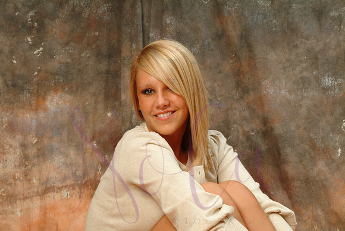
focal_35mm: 189
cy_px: 116
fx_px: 1813
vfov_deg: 7.3
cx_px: 172
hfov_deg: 10.9
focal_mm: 126
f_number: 11
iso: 400
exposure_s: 1/125
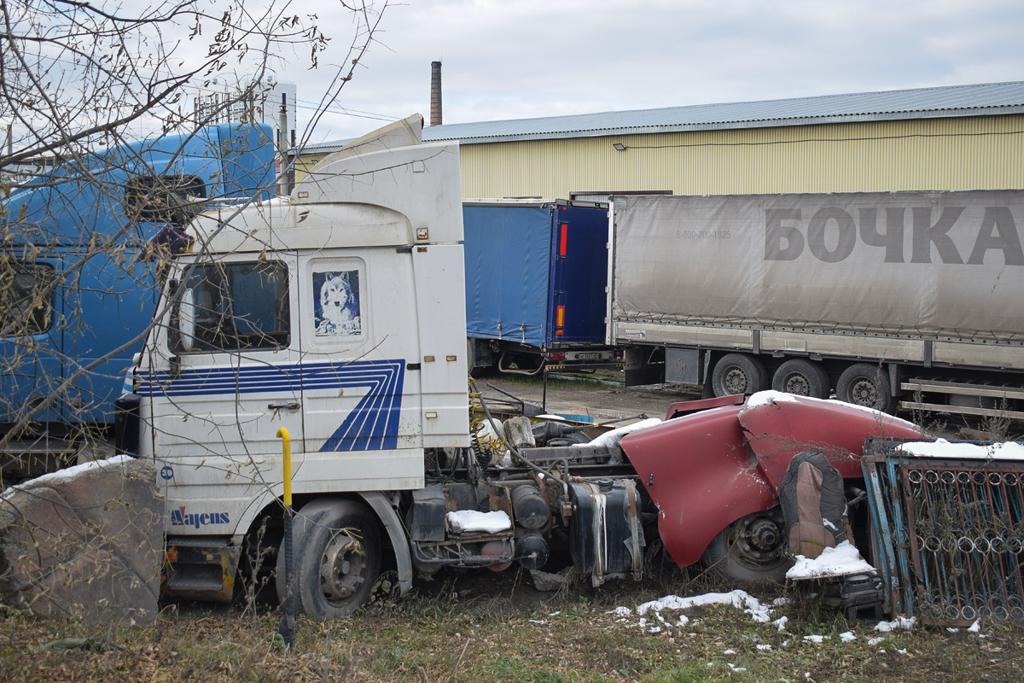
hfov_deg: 45.0
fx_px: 1237
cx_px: 512
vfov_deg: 30.8
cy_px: 342
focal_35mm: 44
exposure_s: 1/1000
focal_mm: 29
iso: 400
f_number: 7.1
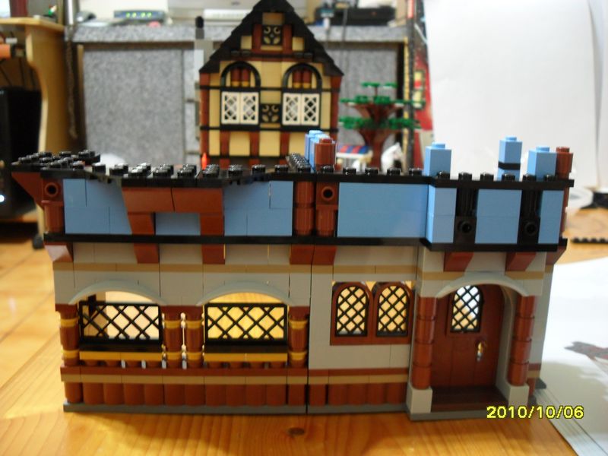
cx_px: 304
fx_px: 615
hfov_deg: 52.6
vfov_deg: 40.7
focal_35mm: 35
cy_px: 228
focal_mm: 6.2
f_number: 2.8
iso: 200
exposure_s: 1/3
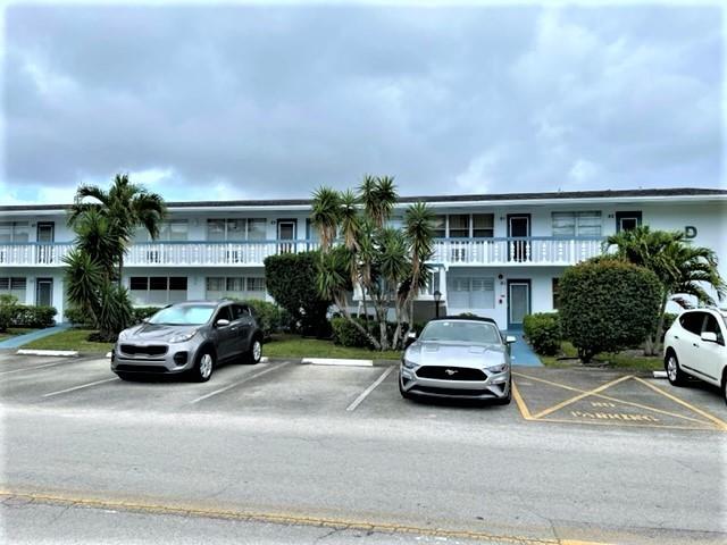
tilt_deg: +3.0
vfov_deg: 53.1
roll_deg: +0.7
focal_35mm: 26
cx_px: 364
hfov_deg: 67.3
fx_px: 546
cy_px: 272
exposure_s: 1/2053
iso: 32
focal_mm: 4.2
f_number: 1.6
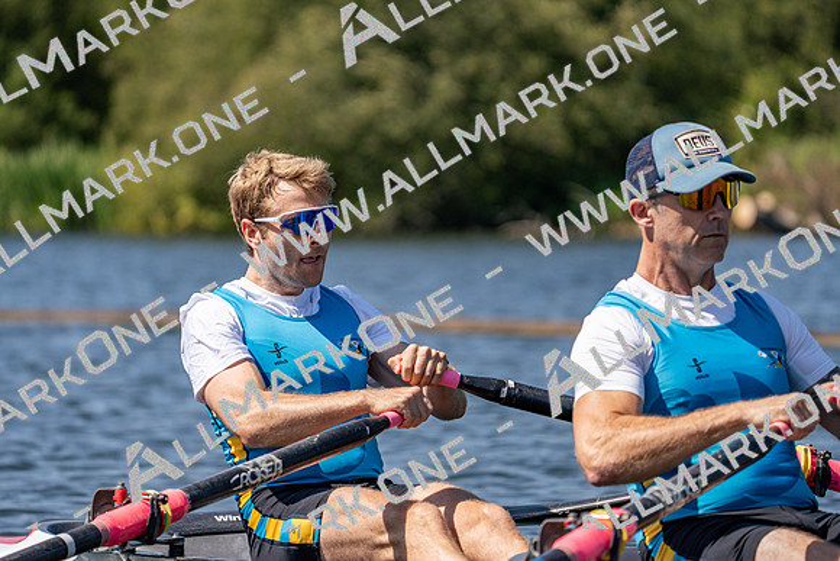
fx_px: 6255
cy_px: 280
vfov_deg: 5.1
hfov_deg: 7.7
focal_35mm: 268
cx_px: 420
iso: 250
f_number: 5.6
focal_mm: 268
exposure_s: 1/2000
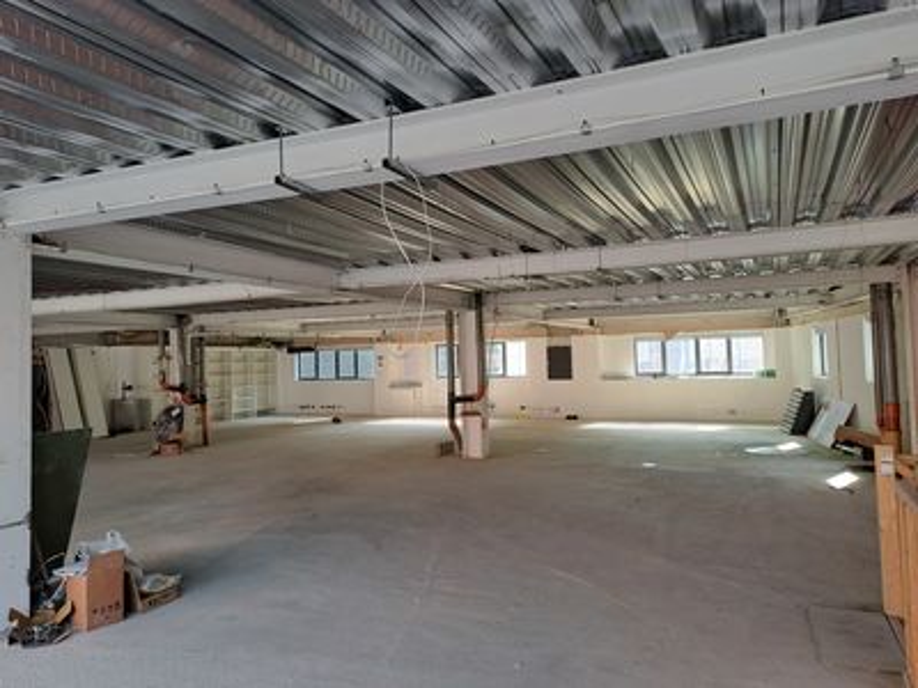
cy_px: 344
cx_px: 459
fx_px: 663
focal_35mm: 25
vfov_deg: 54.9
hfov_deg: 69.4
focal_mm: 4.65
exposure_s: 1/100
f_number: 1.8
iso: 50
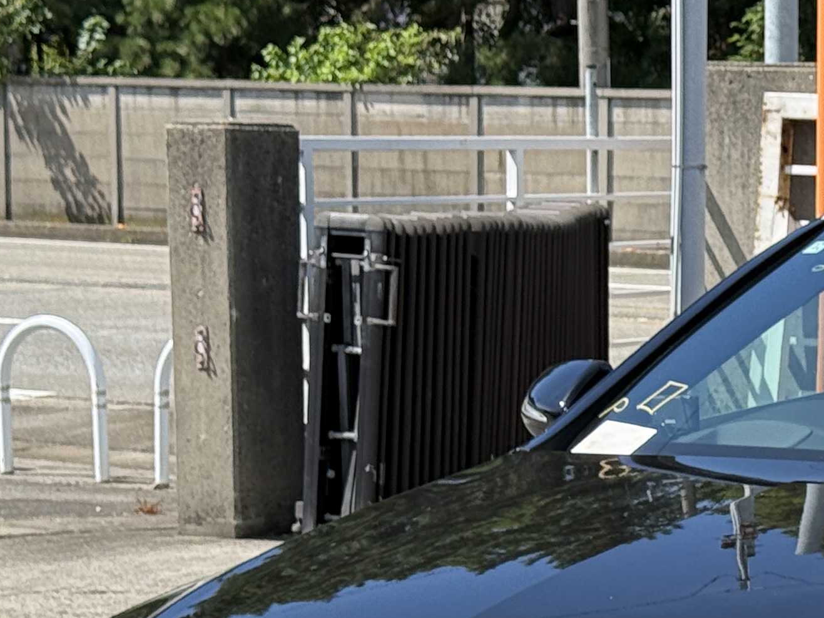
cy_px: 721
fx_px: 3498
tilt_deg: -10.0
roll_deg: -0.9
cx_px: 912
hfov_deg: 13.2
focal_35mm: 147
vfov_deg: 10.0
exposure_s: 1/2667
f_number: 1.78
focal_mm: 6.76
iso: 80
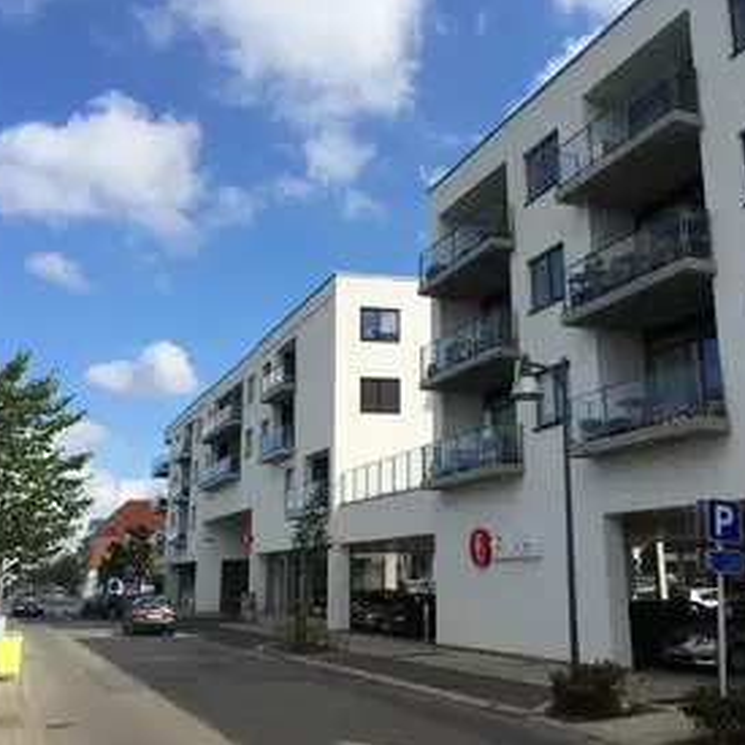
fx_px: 877
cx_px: 421
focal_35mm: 36
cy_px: 371
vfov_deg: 46.0
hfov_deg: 45.9
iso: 32
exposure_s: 1/1953
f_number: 2.2
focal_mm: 4.12
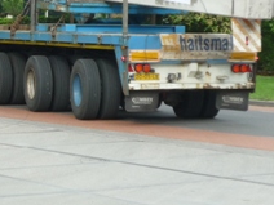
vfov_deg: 8.4
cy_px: 37
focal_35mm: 176
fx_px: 1393
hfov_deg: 11.2
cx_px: 17
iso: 100
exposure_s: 1/125
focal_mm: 9.9
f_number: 4.5
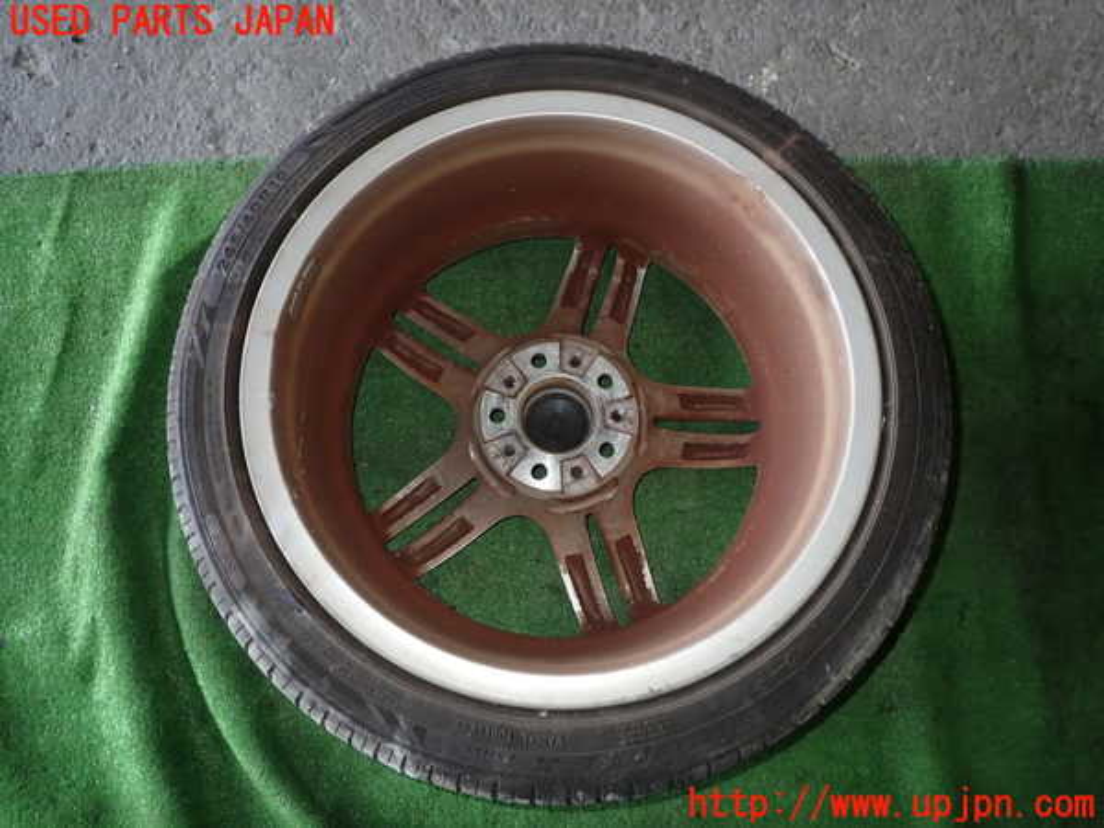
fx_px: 797
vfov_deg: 54.9
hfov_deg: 69.4
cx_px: 552
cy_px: 414
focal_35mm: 25
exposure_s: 1/30
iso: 200
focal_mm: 4.5
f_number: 5.6
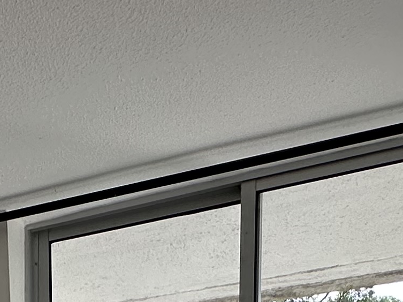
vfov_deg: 14.2
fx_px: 873
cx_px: 45
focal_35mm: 75
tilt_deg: -8.1
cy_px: 702
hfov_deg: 25.3
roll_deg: +0.3
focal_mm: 2.22
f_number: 2.2
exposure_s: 1/224
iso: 40
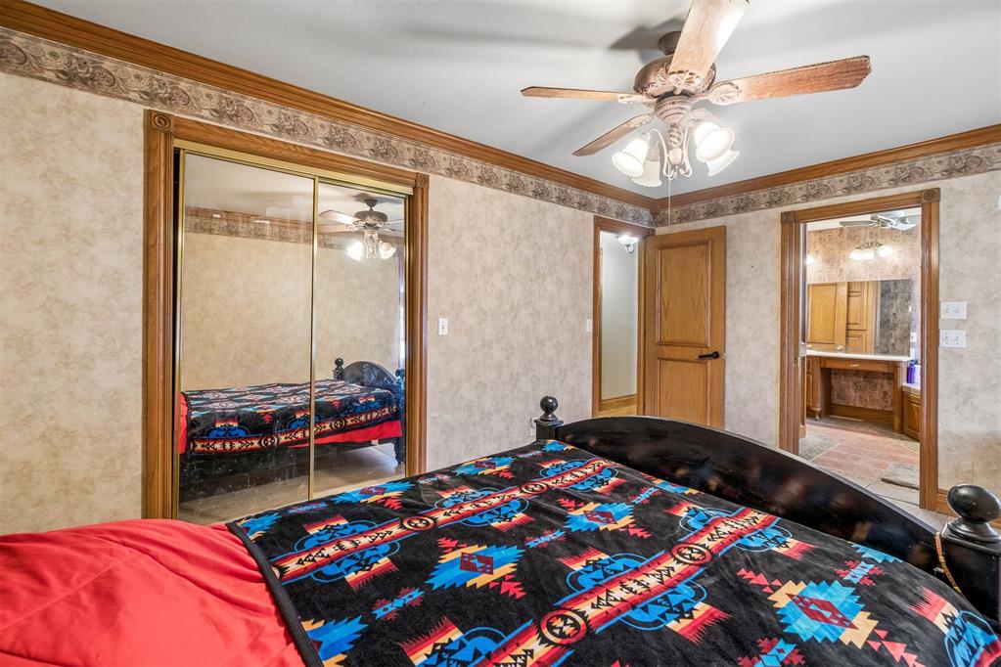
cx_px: 500
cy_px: 334
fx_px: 417
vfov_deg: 77.3
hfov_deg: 100.4
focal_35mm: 15
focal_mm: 10
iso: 200
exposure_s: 1/8
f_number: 6.3
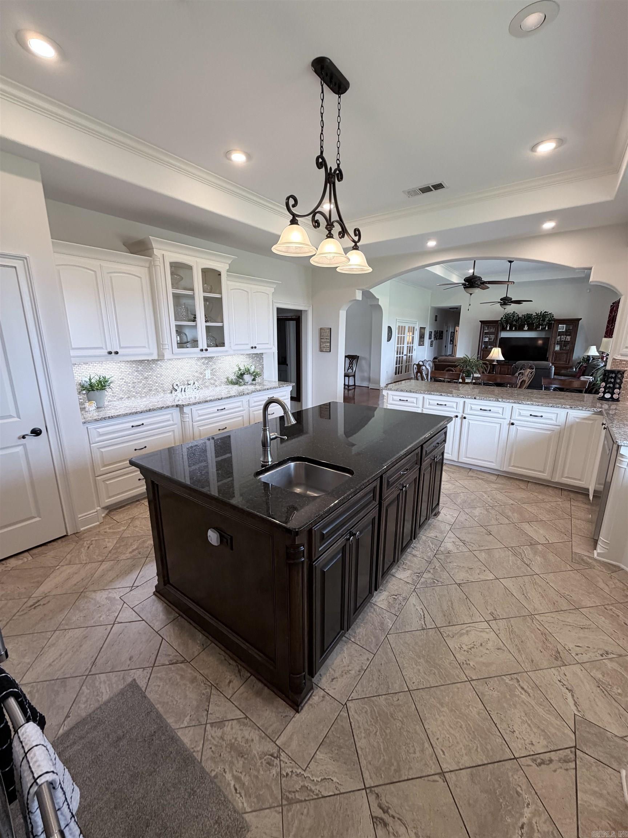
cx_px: 314
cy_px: 419
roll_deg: +0.9
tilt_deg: -14.1
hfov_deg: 85.7
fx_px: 339
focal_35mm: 14
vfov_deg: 102.1
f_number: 2.2
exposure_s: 1/120
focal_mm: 2.22
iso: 200
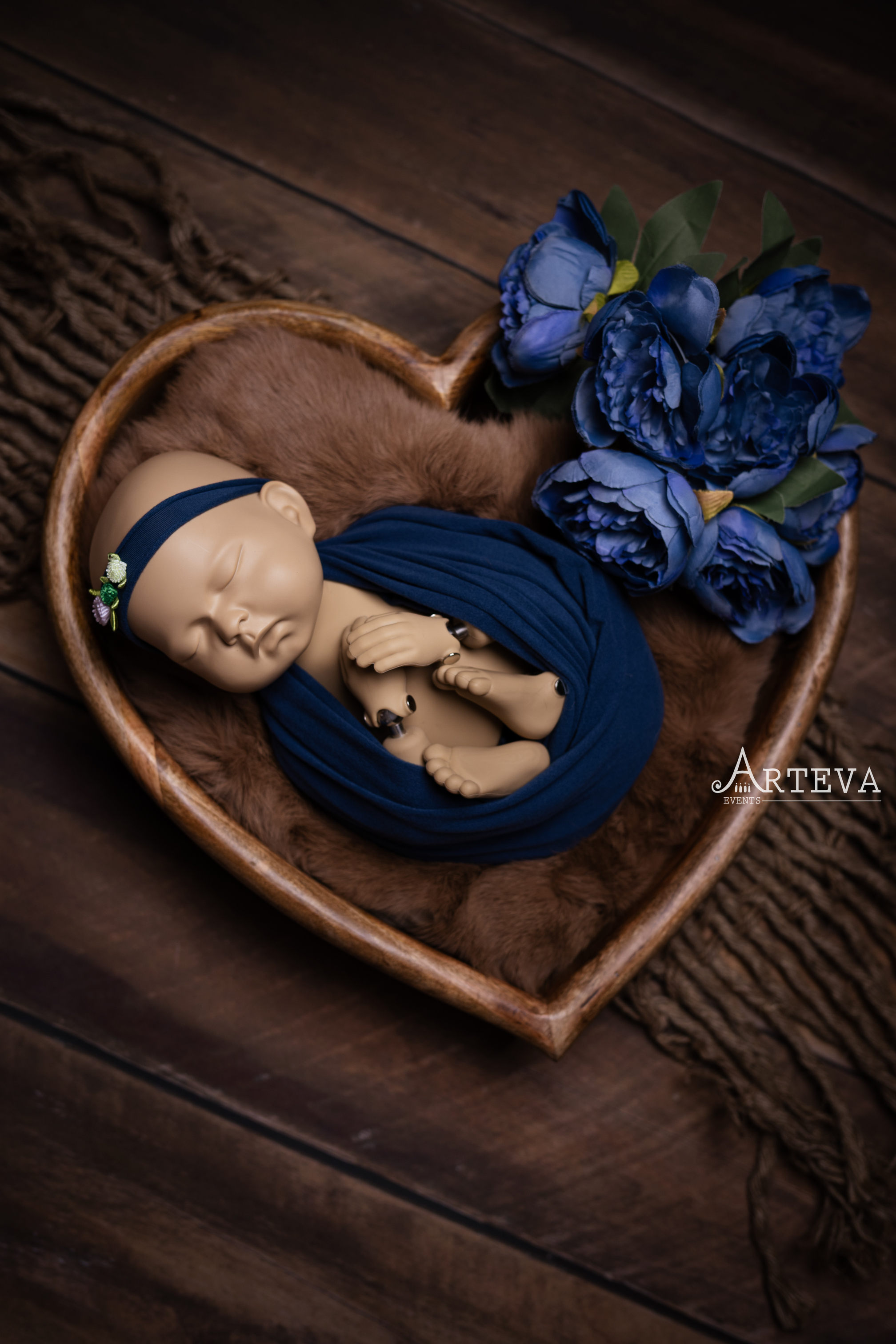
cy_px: 672
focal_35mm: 35
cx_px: 448
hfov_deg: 37.9
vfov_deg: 54.4
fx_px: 1307
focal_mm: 35
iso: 100
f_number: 2.8
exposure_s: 1/250
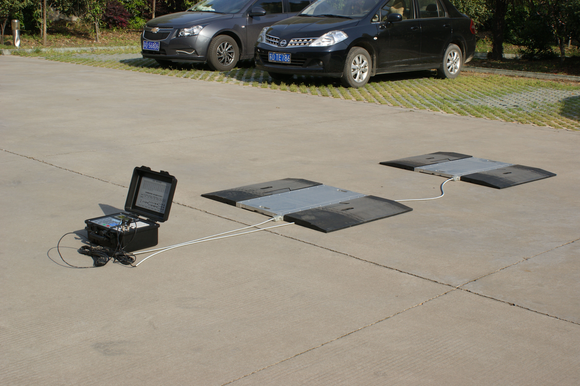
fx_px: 845
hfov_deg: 37.9
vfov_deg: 25.7
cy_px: 193
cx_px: 290
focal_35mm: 52
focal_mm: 35
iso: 100
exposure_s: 1/160
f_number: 9
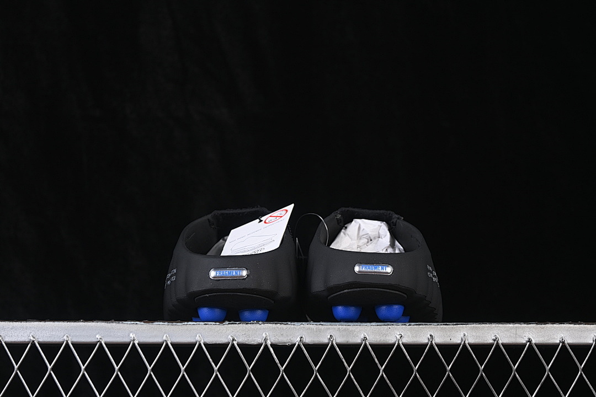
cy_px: 198
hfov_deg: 27.0
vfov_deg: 18.2
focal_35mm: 75
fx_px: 1242
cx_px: 298
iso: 160
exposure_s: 1/60
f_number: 6.3
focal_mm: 50
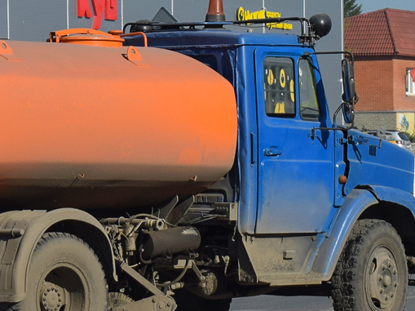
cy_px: 110
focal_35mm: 187
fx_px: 2242
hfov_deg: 10.6
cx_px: 104
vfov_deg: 7.9
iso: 200
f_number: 7.1
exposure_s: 1/1250
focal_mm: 55
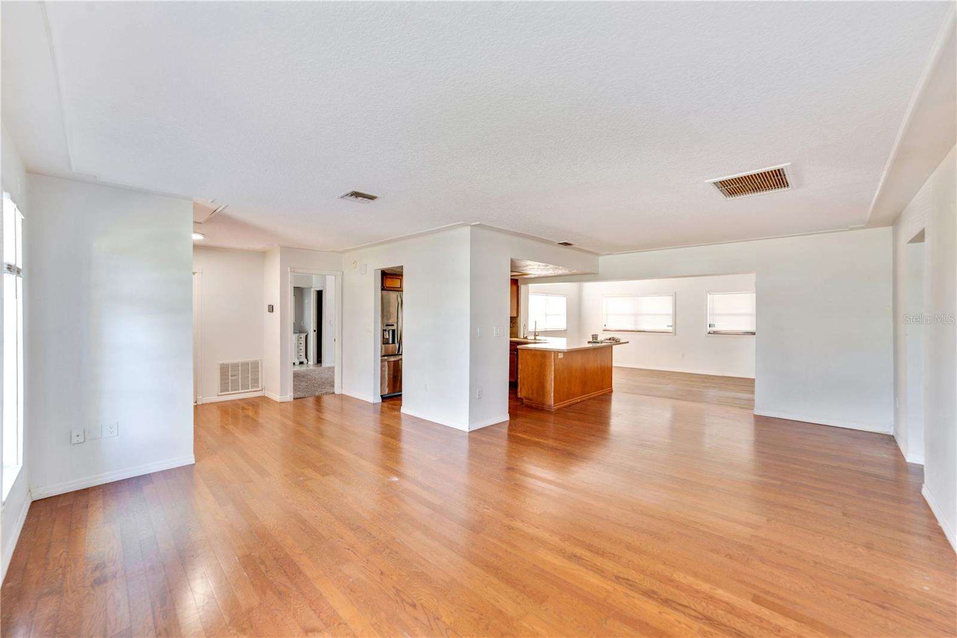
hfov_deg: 104.2
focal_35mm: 14
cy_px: 319
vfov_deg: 81.2
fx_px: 372
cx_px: 478
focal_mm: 14
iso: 100
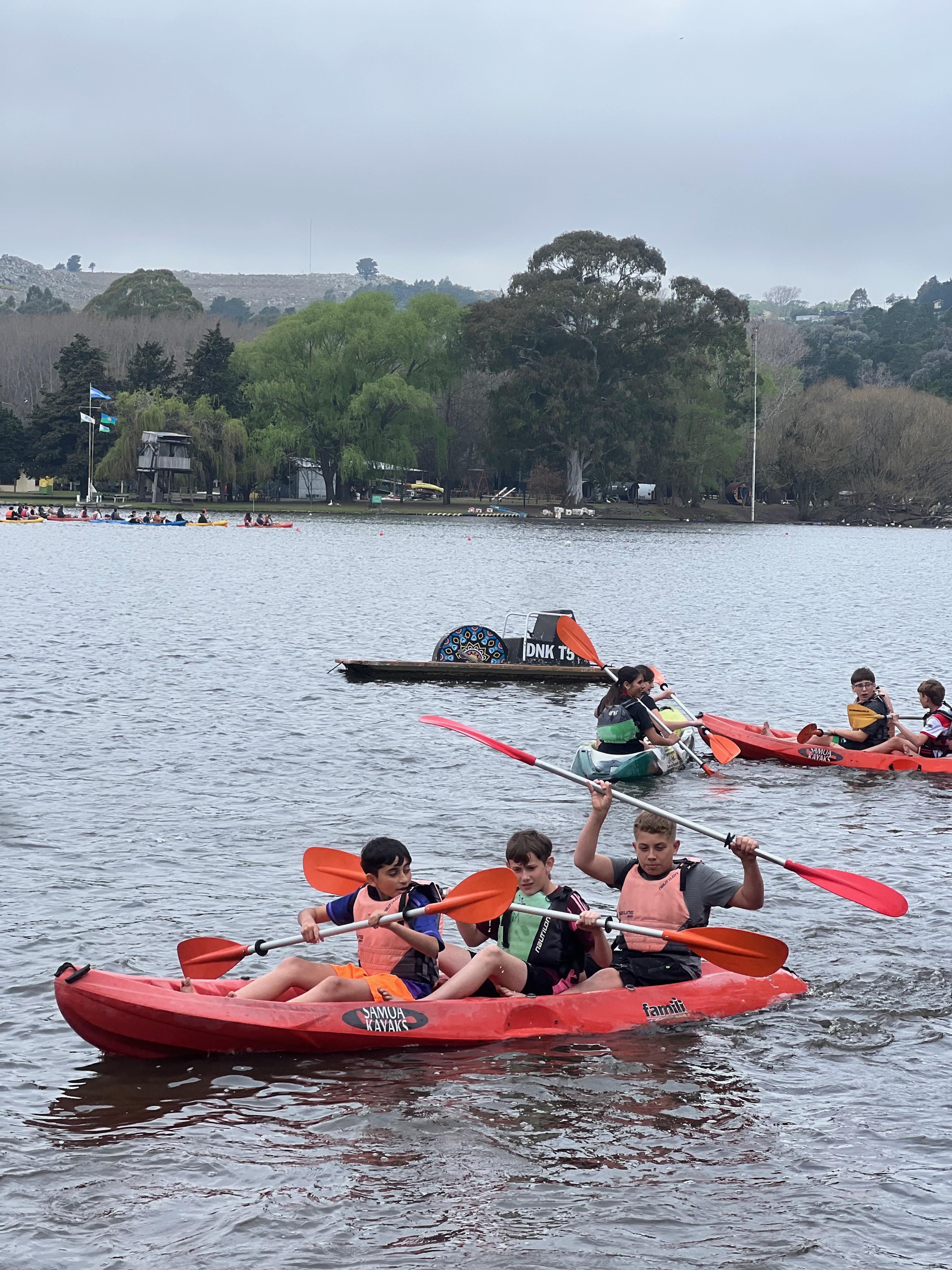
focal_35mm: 77
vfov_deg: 25.3
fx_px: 2824
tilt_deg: -0.8
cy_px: 635
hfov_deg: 19.1
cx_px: 476
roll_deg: -1.8
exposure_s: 1/121
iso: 20
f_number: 2.8
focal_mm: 9
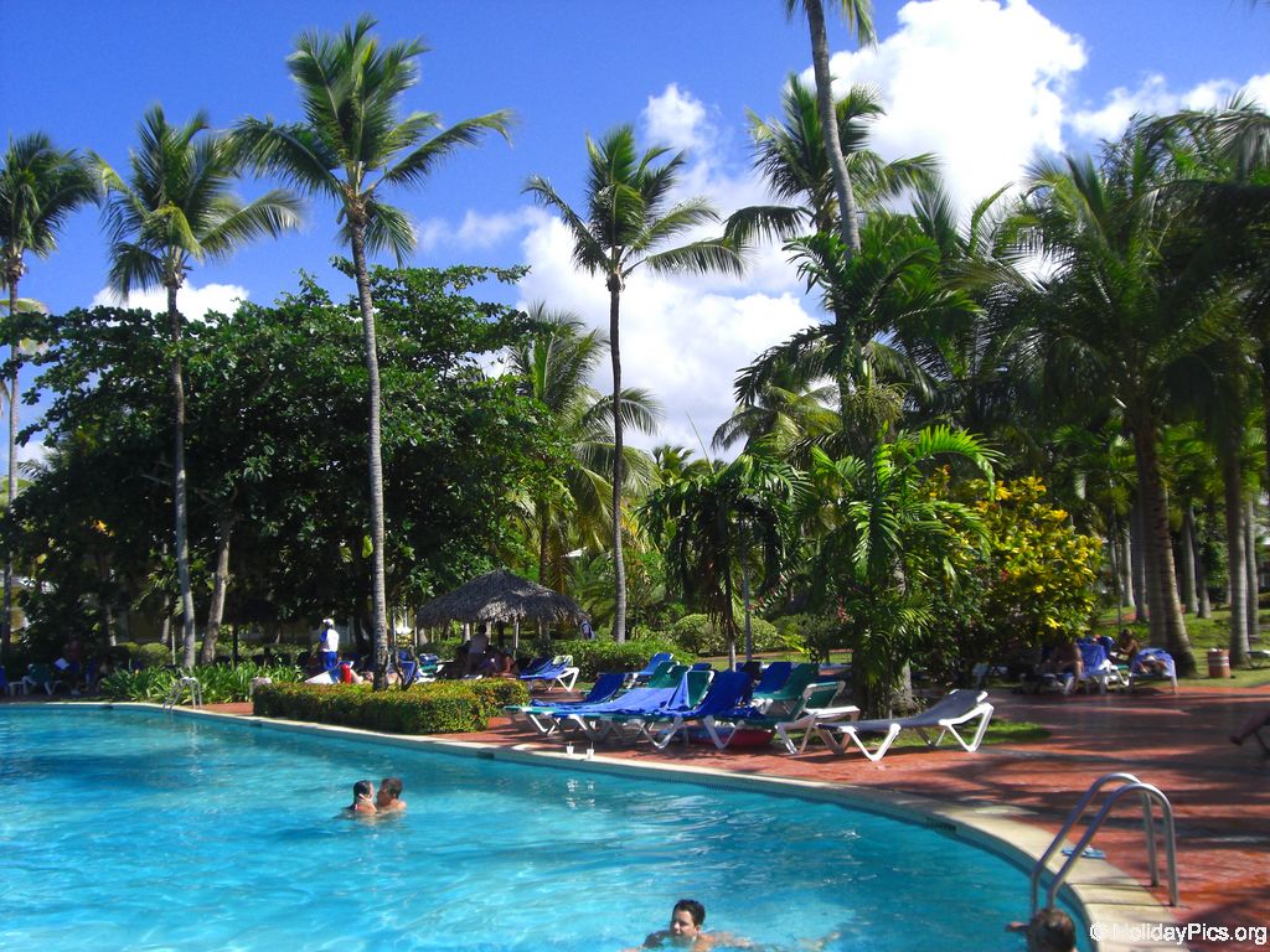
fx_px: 1394
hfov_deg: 49.0
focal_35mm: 38
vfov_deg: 37.7
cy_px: 476
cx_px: 635
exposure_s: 1/200
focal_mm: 6.2
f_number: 8
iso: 100
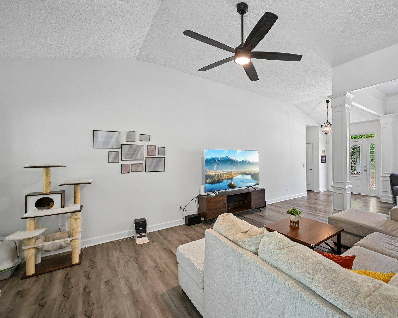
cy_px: 159
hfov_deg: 91.7
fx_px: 188
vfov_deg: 80.4
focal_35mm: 16
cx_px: 242
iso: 400
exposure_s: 1/15
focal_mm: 14
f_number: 8
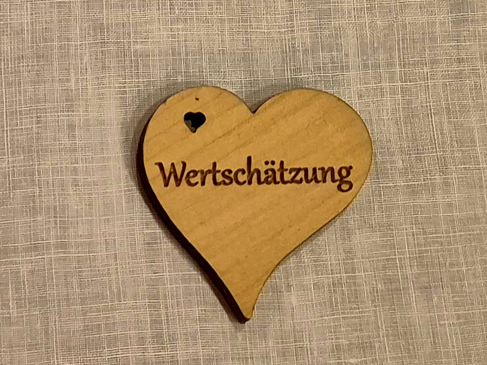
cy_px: 182
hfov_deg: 73.9
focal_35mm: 23
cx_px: 244
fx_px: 324
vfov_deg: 58.9
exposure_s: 1/100
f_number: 1.8
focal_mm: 5.4
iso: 1250
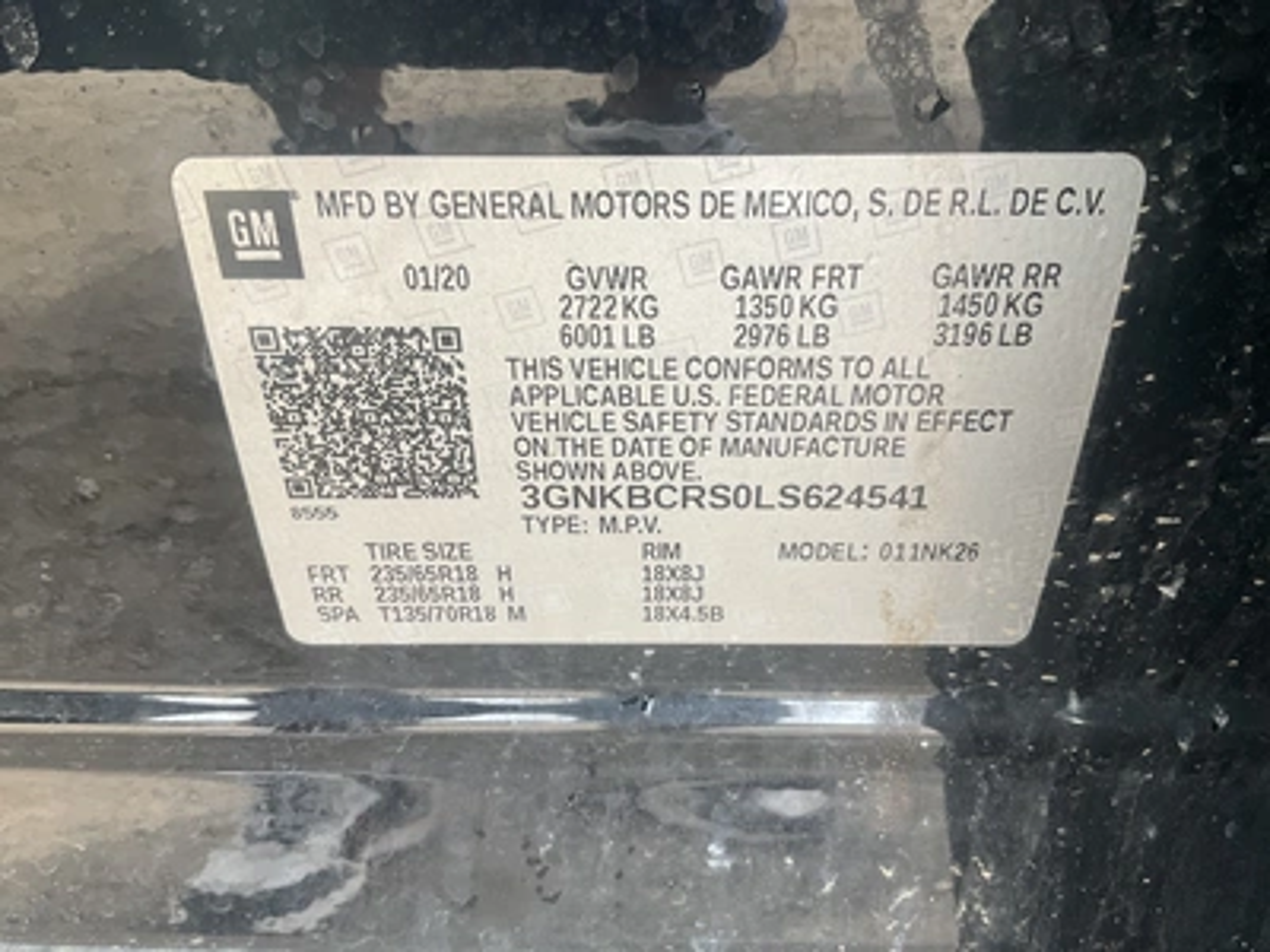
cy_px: 476
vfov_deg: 48.2
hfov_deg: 61.7
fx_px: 1064
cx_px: 635
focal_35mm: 29
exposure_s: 1/122
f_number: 1.8
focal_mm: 3
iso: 50
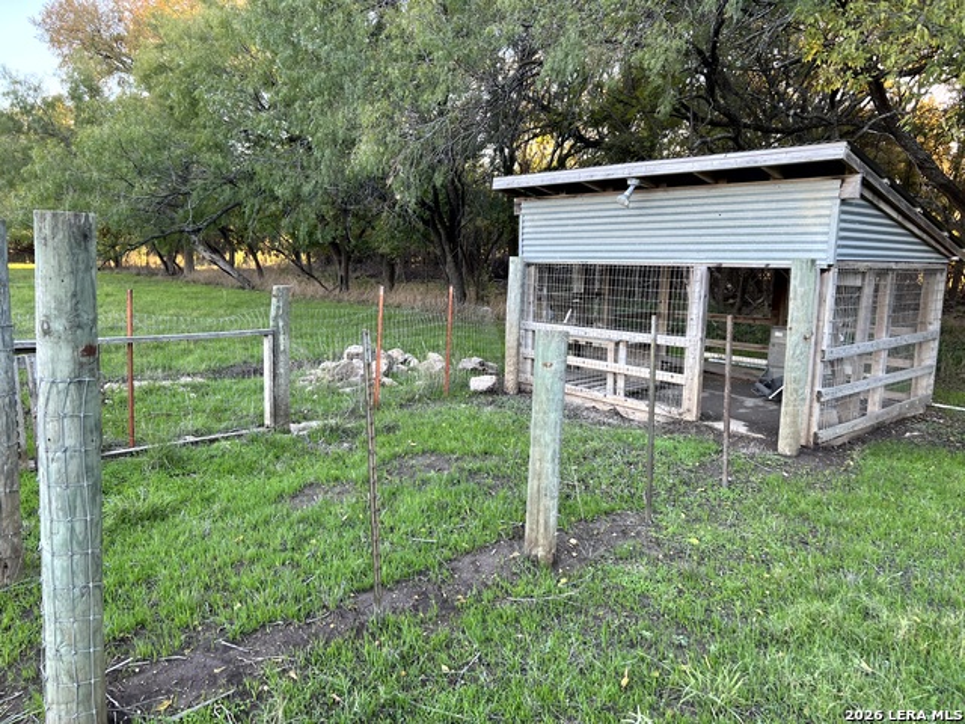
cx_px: 482
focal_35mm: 26
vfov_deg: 53.1
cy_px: 362
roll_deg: -0.9
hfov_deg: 67.3
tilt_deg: -7.2
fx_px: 725
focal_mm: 5.7
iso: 64
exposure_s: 1/142
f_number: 1.5
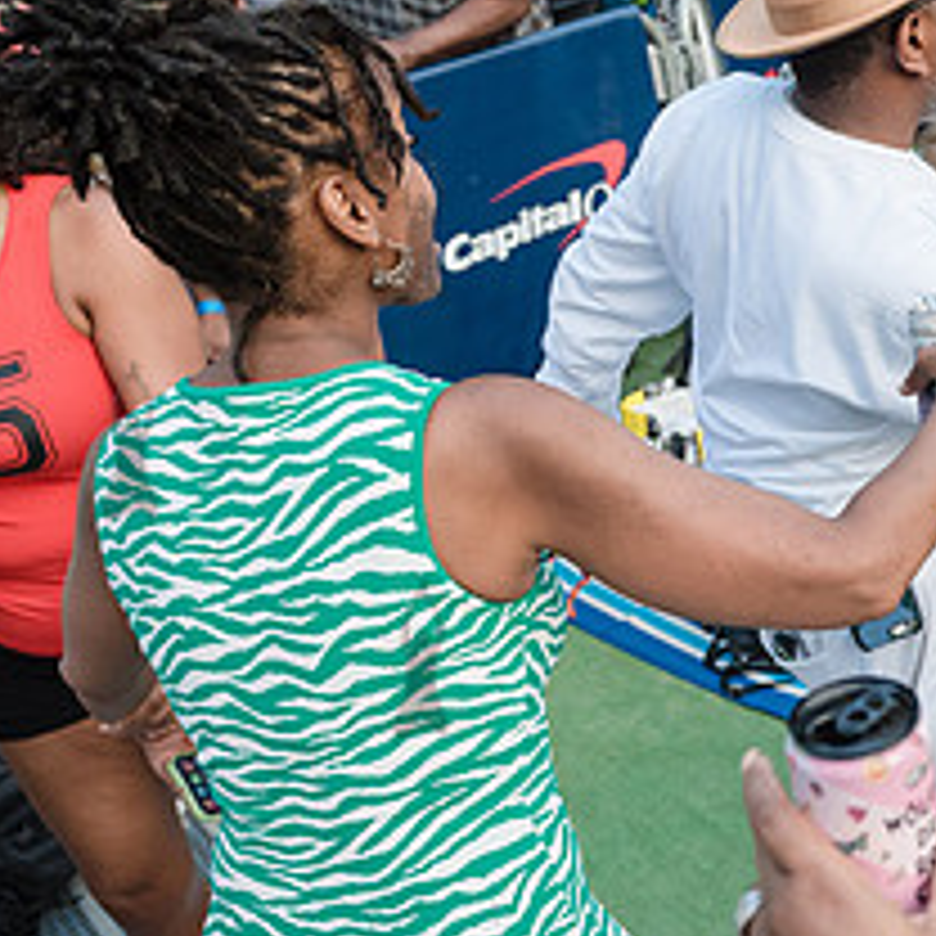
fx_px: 1744
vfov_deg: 30.0
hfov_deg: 27.7
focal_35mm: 57
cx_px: 999
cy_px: 439
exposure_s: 1/500
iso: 1000
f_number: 4
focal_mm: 24
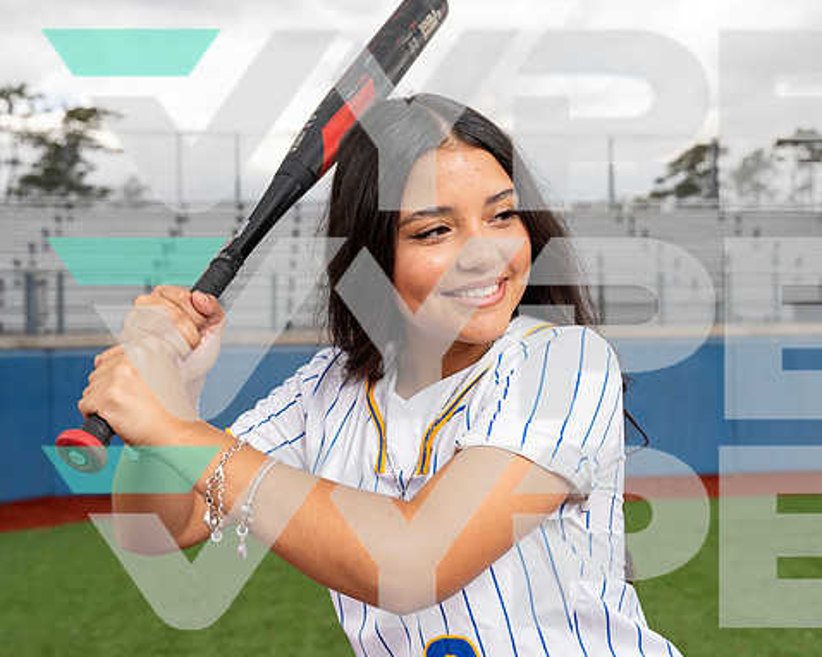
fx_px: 1192
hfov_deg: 37.9
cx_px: 485
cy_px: 329
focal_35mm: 49
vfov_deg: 30.8
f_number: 5.6
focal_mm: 43
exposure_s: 1/250
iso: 160
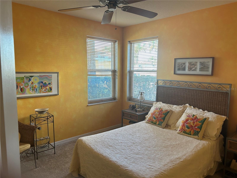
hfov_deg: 67.3
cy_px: 89
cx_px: 118
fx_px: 178
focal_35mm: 26
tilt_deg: -3.6
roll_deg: +0.9
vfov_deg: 53.1
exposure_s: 1/120
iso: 125
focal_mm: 5.7
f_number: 1.5
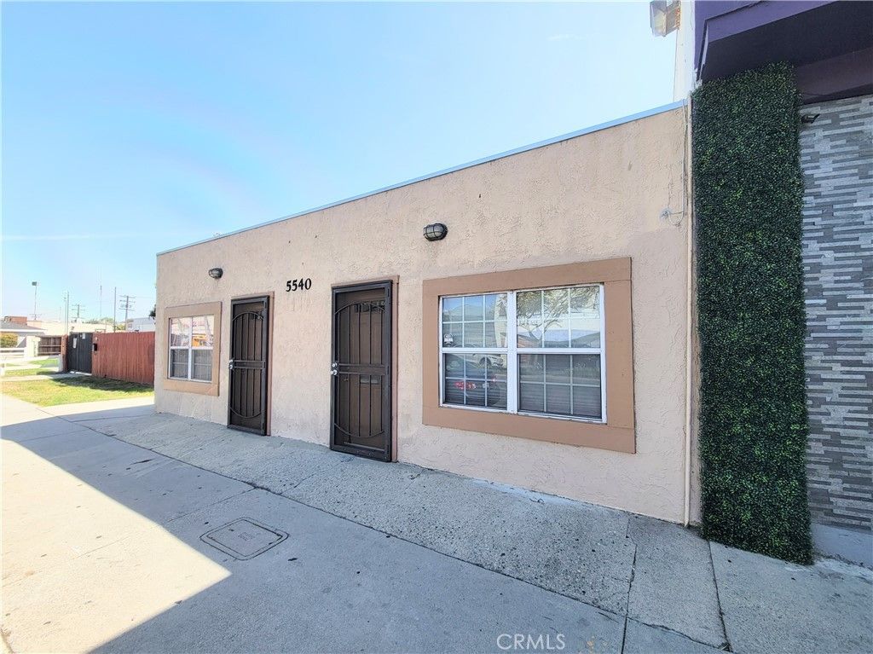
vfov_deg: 89.9
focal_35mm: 13
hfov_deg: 106.2
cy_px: 327
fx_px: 328
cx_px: 436
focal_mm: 2.2
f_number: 2.2
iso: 50
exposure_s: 1/705
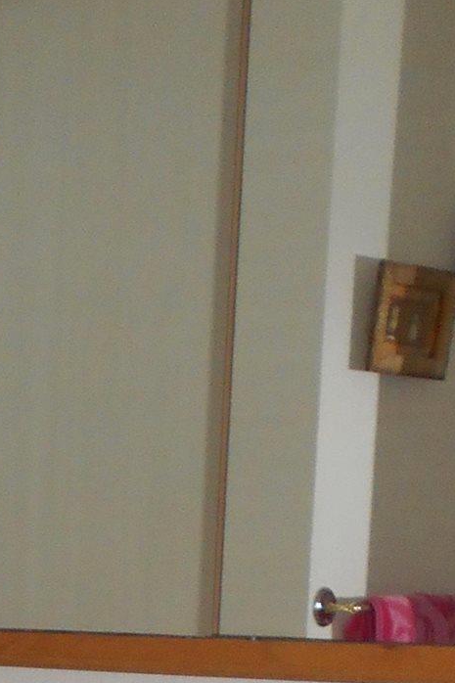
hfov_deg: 11.1
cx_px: -232
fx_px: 2257
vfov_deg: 15.6
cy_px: 1090
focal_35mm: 119
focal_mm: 4.6
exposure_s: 1/25
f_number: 3.2
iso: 220
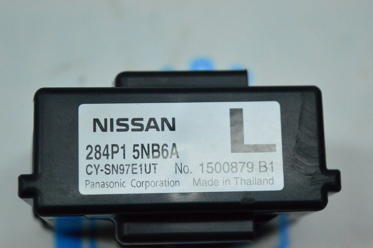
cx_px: 186
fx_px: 854
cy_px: 124
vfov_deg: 16.5
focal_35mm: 82
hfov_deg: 24.6
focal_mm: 55
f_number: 6.3
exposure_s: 1/800
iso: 6400
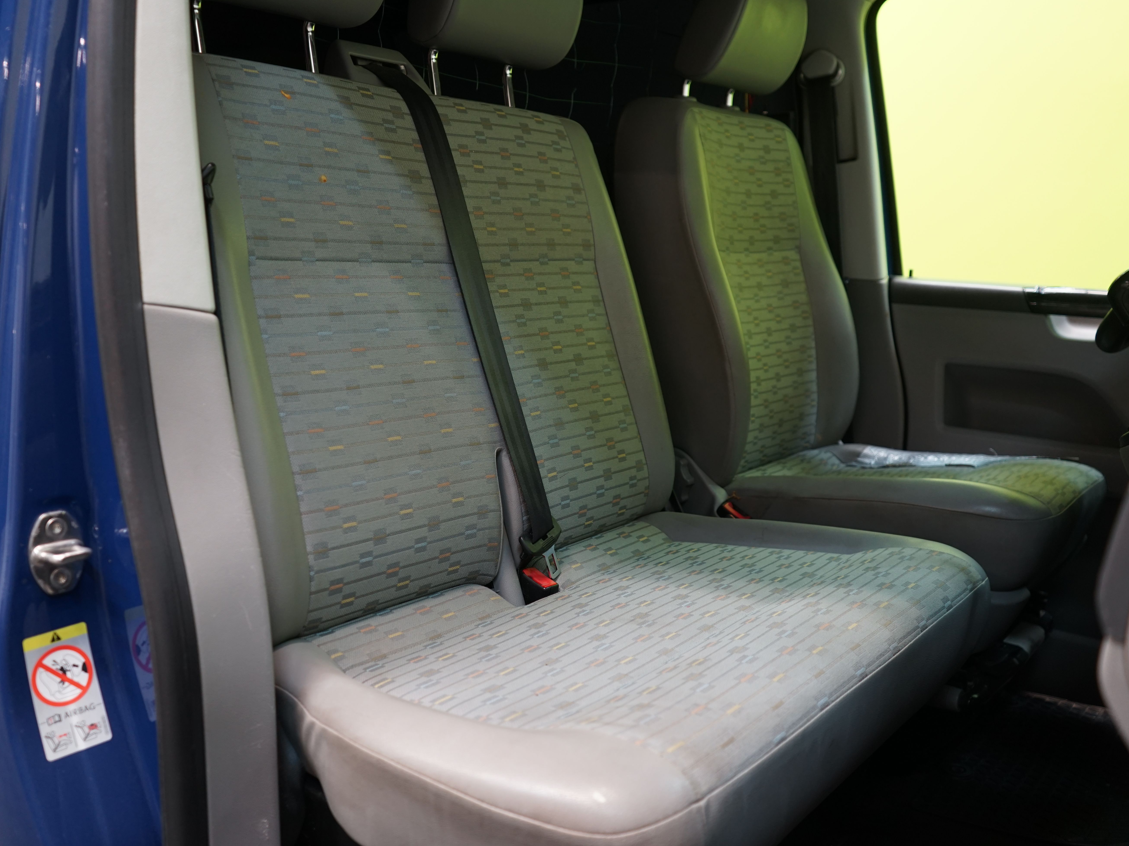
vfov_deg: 45.4
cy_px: 414
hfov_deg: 58.3
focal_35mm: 31
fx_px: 1011
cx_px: 539
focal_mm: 28
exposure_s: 1/30
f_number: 3.5
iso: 500
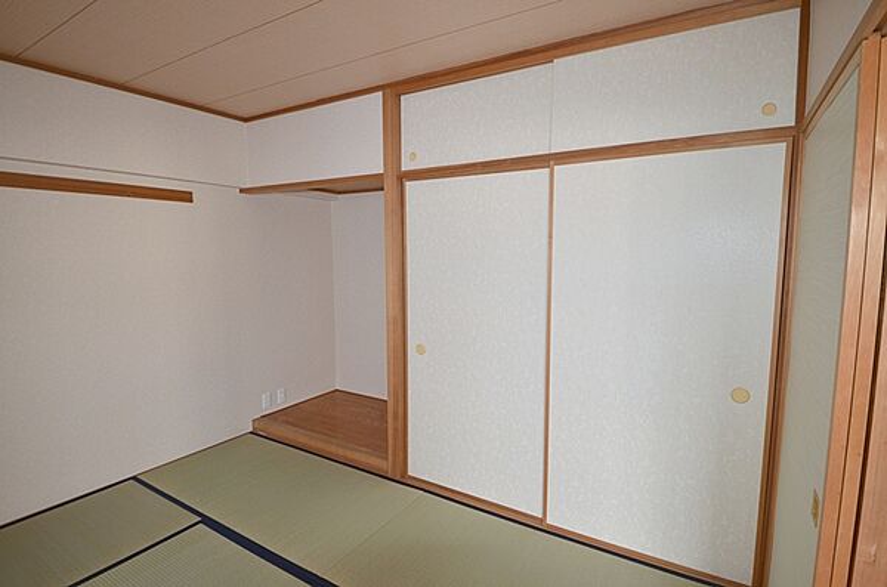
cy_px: 294
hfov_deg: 90.1
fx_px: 442
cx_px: 444
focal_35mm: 18
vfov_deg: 67.1
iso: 400
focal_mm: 12
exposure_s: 1/60
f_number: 4
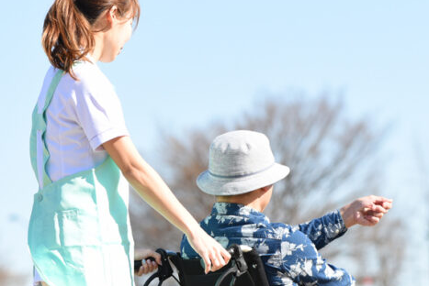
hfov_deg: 8.9
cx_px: 191
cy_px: 126
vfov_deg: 6.0
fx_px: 2742
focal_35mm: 230
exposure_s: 1/750
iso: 100
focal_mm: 105
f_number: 3.3
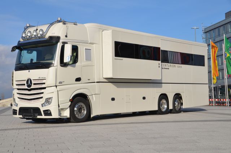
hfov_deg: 37.9
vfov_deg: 25.6
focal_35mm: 52
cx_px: 116
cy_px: 76
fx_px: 336
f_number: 9
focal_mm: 35
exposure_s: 1/320
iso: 100
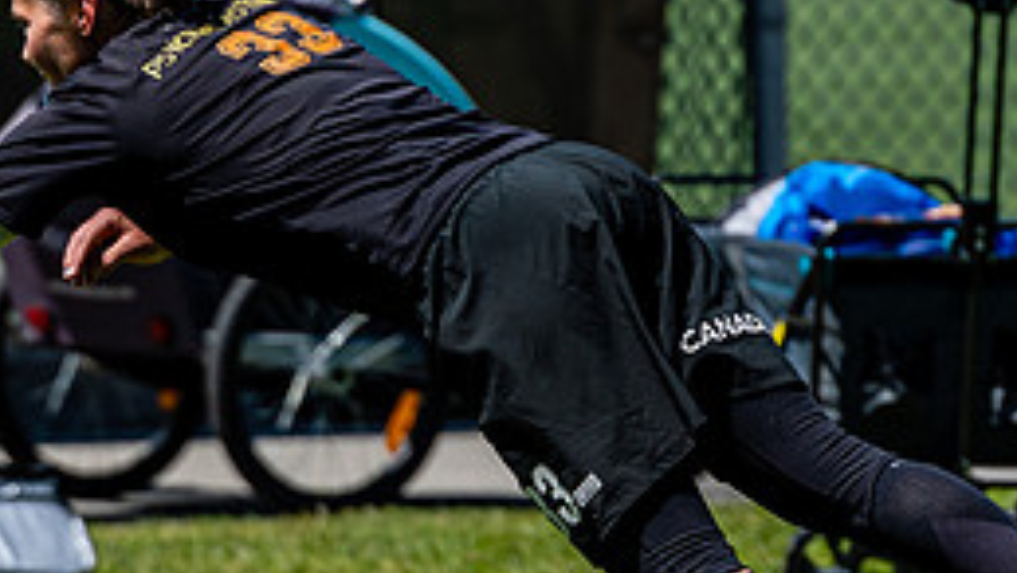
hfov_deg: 2.4
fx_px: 24741
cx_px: 372
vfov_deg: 1.3
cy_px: 353
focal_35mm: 917
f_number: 4
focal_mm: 200
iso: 100
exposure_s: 1/2000
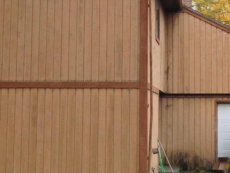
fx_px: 531
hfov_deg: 24.4
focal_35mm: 80
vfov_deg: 18.4
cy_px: 59
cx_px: 132
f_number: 3
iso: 125
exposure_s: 1/320
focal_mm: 4
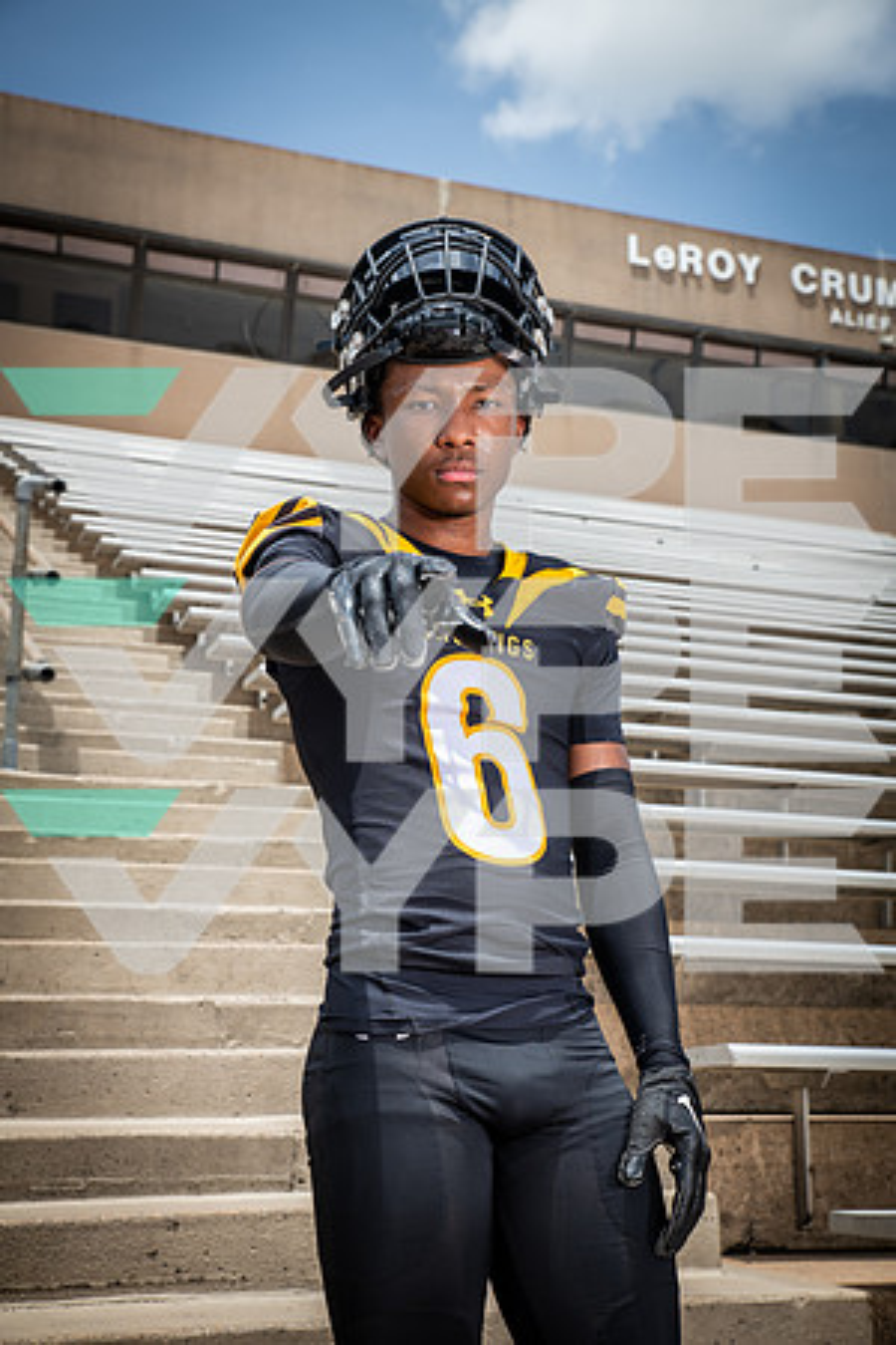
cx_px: 448
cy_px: 672
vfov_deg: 39.6
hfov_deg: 27.0
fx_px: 1867
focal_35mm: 50
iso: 100
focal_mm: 50
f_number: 7.1
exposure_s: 1/500
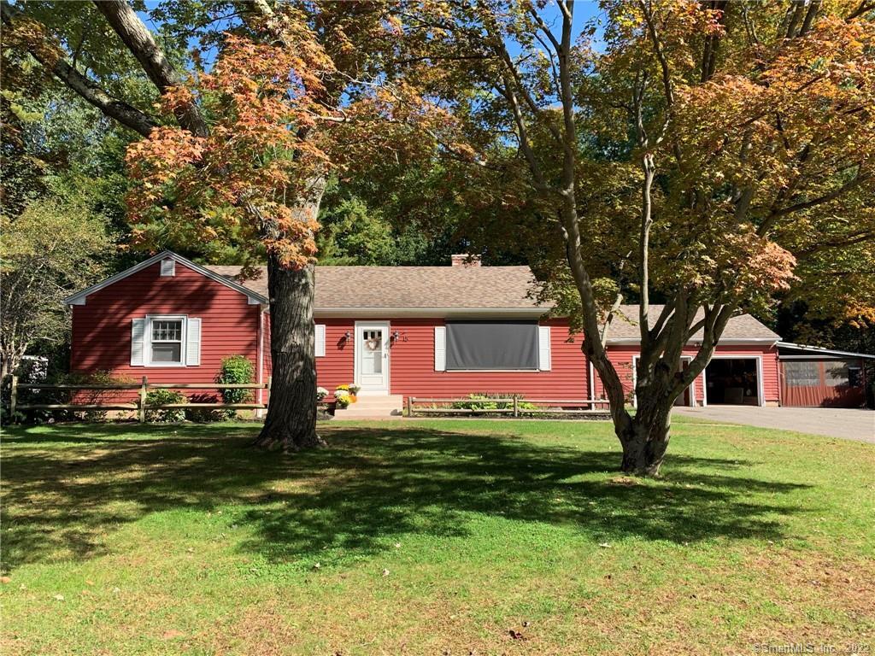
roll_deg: +0.4
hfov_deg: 67.3
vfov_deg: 53.1
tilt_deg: +6.4
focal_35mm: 26
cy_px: 328
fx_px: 657
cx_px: 438
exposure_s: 1/737
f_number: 1.8
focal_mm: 4.25
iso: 25
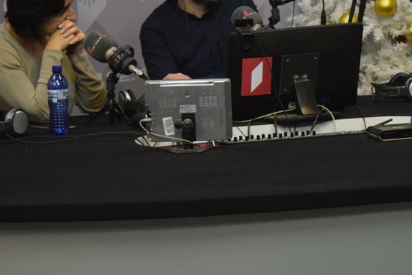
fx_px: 1408
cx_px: 278
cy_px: 57
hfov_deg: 16.6
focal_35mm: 123
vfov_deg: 11.1
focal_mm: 46
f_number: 5
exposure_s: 1/60
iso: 2800
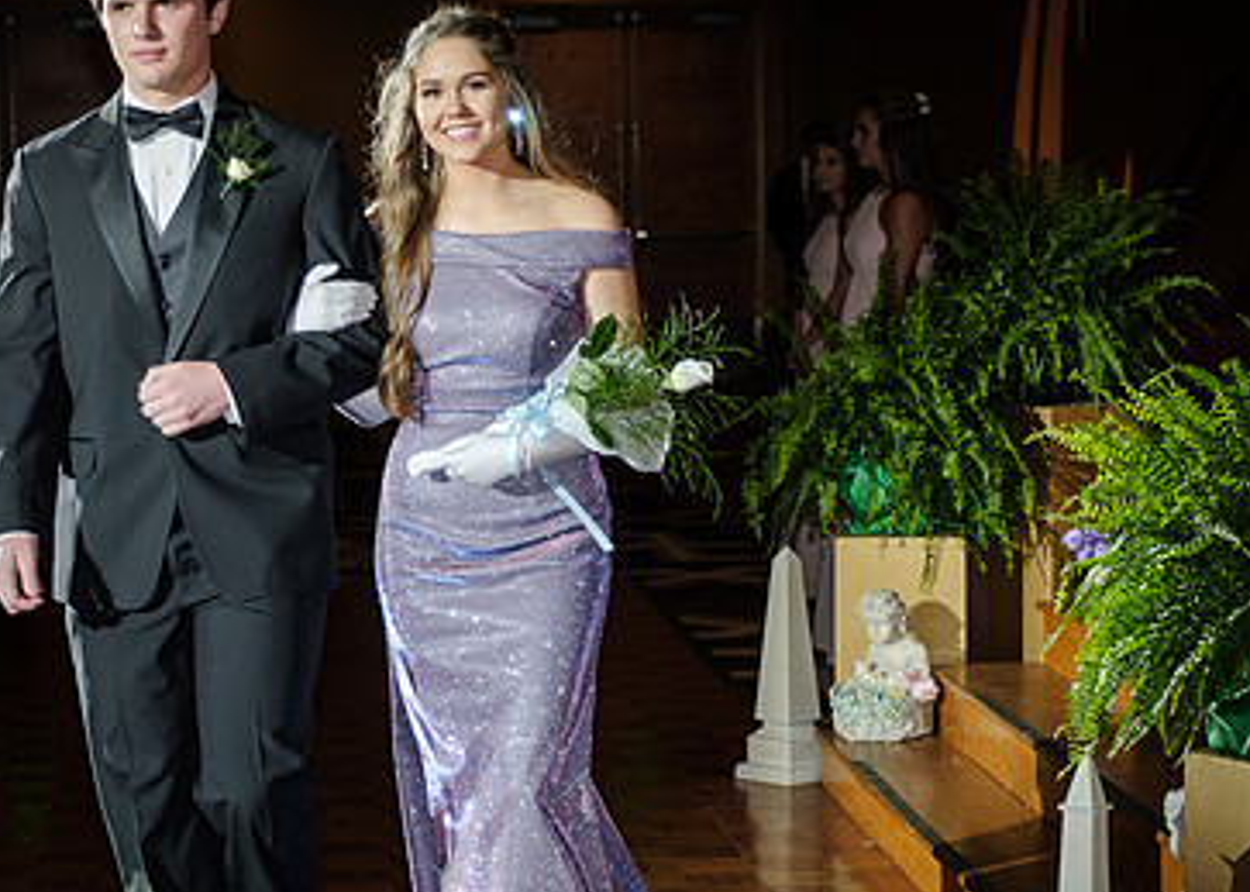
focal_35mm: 103
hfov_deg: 19.4
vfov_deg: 13.9
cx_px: 636
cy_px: 540
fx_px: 3655
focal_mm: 33.2
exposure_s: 1/125
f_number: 2.8
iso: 200
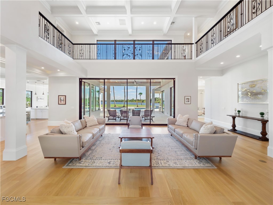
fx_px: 110
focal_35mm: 14
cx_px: 136
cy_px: 102
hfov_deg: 102.1
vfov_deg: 85.7
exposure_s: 1/13
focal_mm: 7
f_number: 7.1
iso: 200
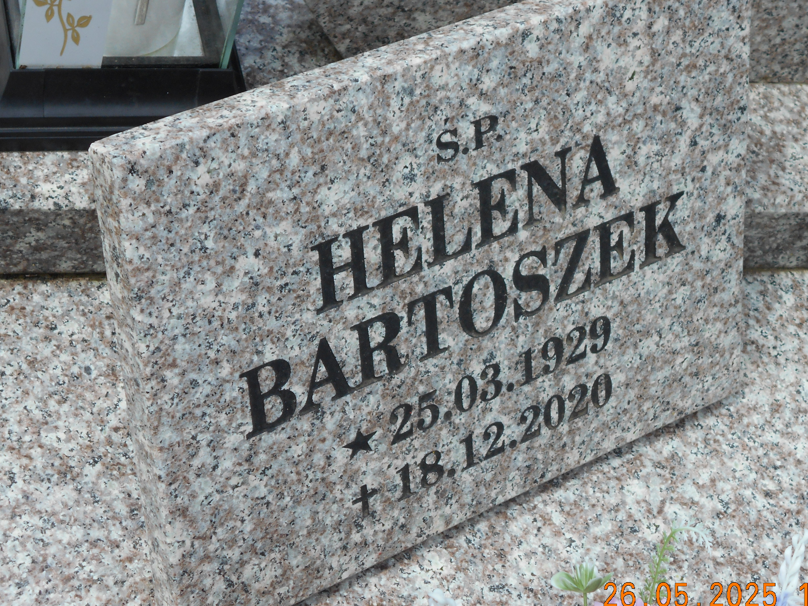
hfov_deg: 22.2
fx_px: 2054
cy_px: 316
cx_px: 450
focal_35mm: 88
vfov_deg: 16.8
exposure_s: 1/400
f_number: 5.8
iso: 80
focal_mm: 13.5
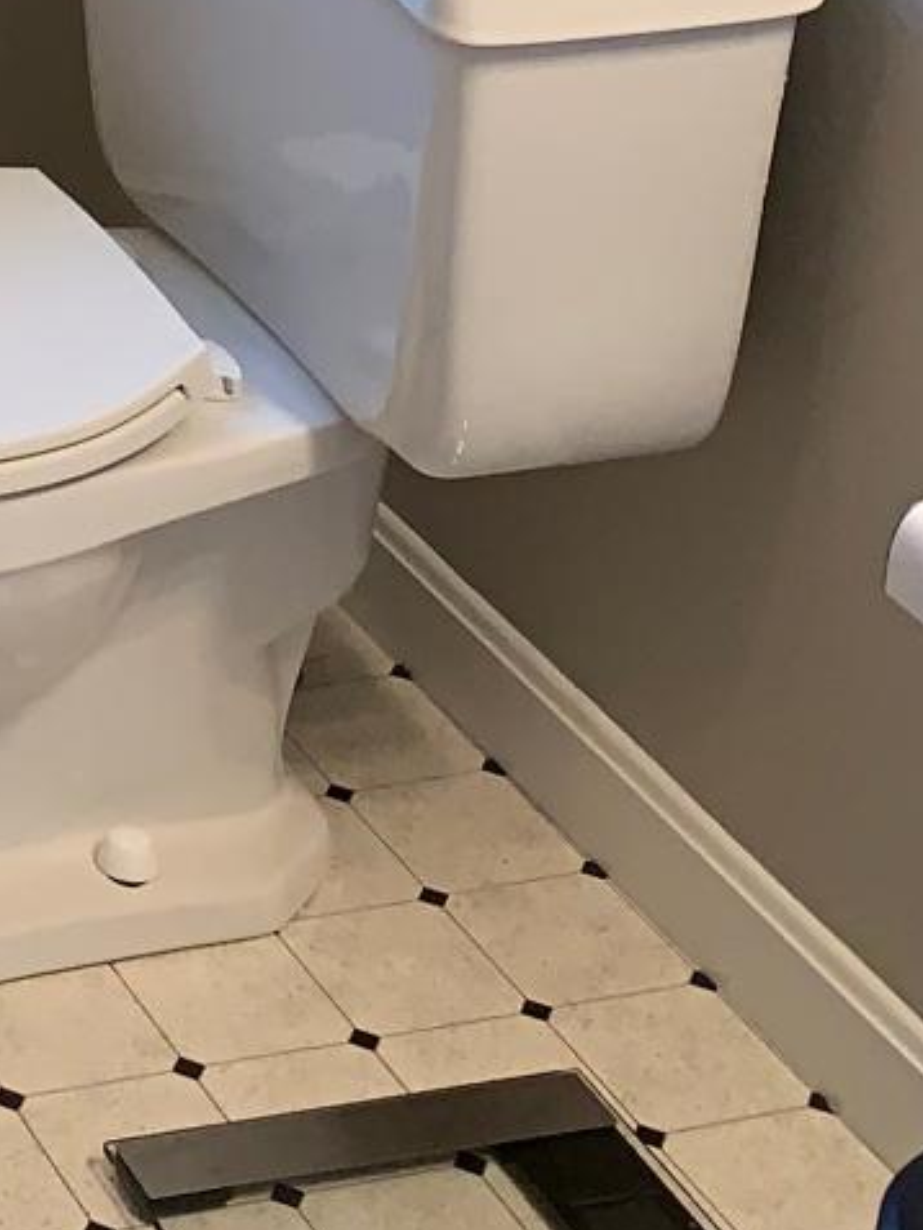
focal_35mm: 109
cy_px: -756
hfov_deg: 12.2
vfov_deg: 16.1
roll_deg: +0.1
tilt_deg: -11.4
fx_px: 3873
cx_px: -851
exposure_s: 1/60
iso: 80
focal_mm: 4.25
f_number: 1.8
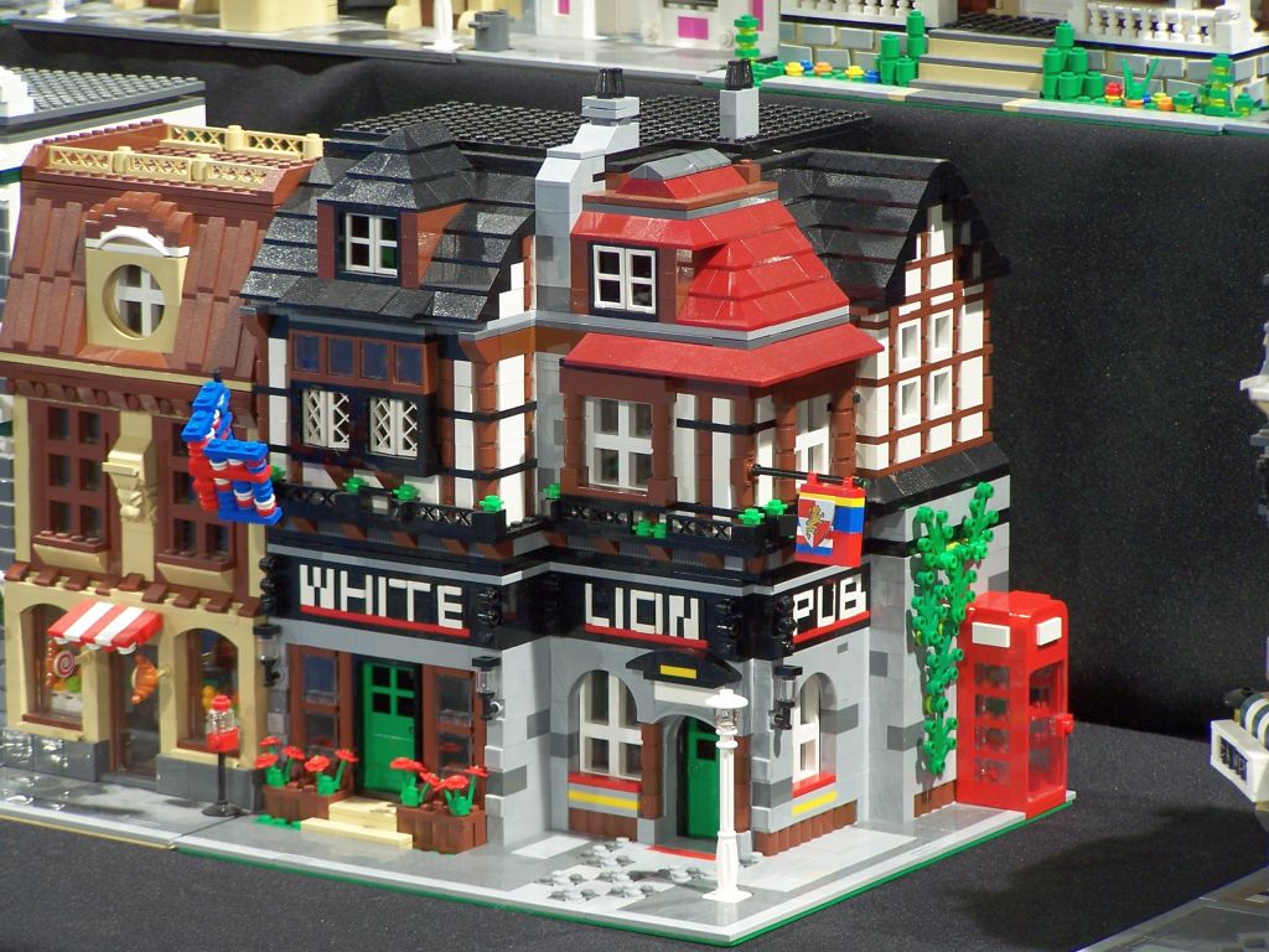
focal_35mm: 169
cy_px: 476
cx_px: 634
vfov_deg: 8.8
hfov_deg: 11.7
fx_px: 6195
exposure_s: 1/2
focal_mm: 28
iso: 80
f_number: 3.2
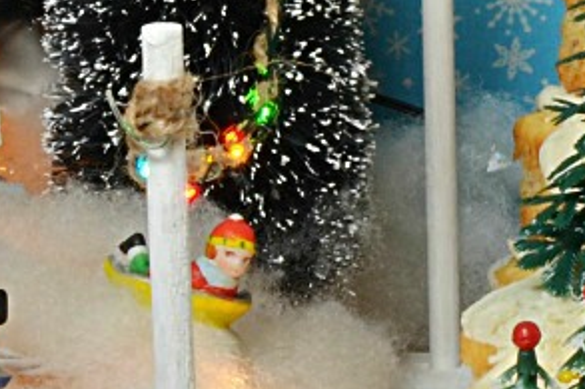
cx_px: 1158
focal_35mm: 344
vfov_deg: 4.0
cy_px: 12
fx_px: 5591
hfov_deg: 5.8
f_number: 16
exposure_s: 1
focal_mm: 35
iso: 100
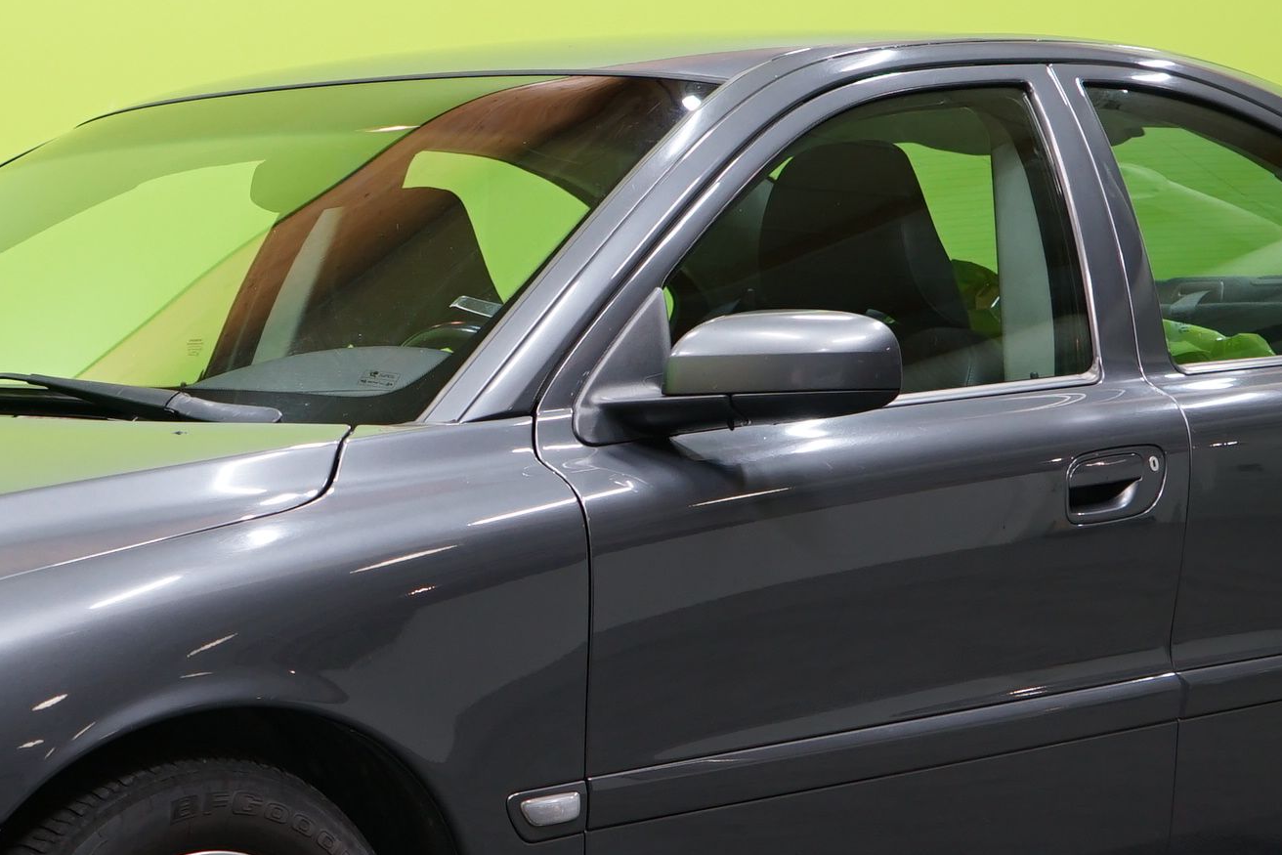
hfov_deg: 19.3
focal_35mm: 105
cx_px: 248
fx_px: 3739
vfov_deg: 13.0
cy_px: 560
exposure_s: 1/40
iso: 400
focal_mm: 35
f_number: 4
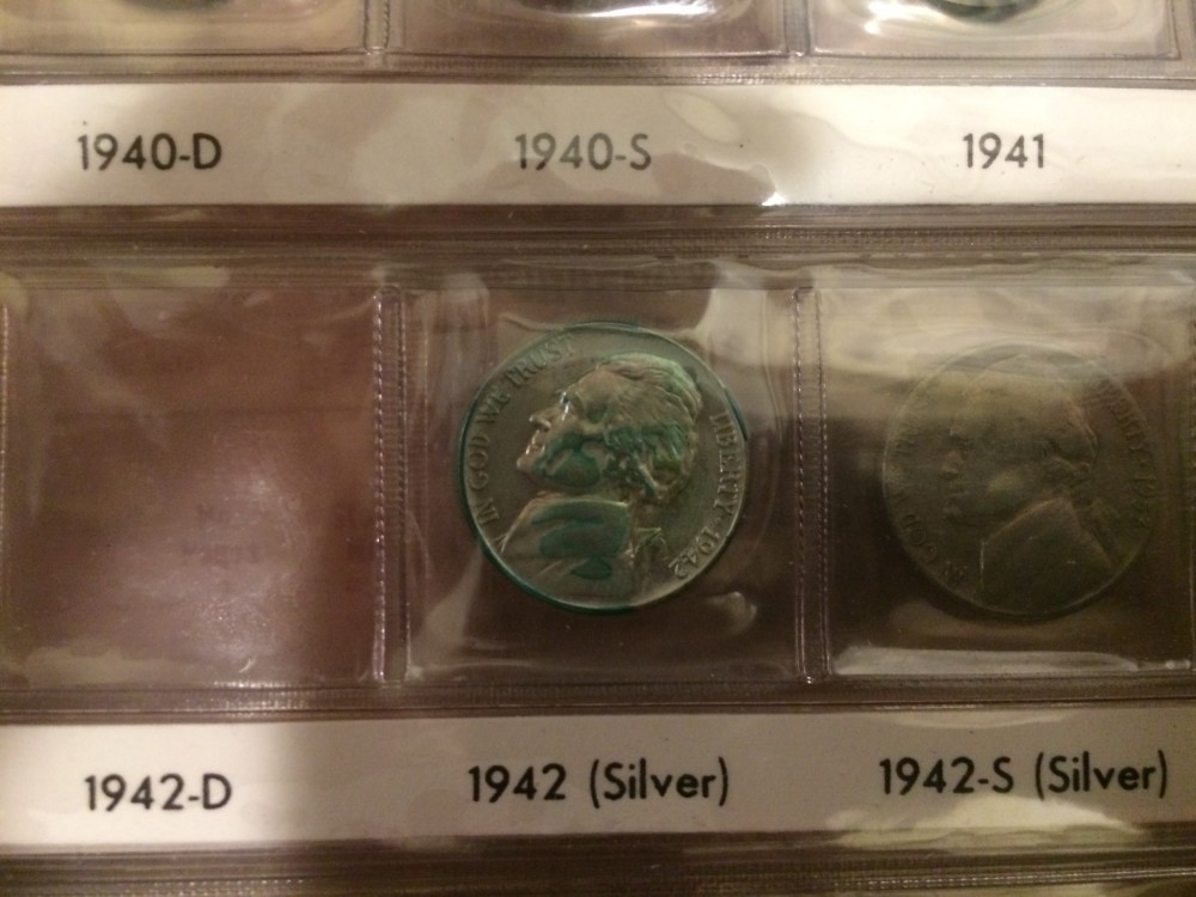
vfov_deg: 48.2
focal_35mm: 29
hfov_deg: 61.7
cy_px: 448
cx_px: 598
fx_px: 1002
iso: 320
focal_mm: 4.15
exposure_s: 1/20
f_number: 2.2
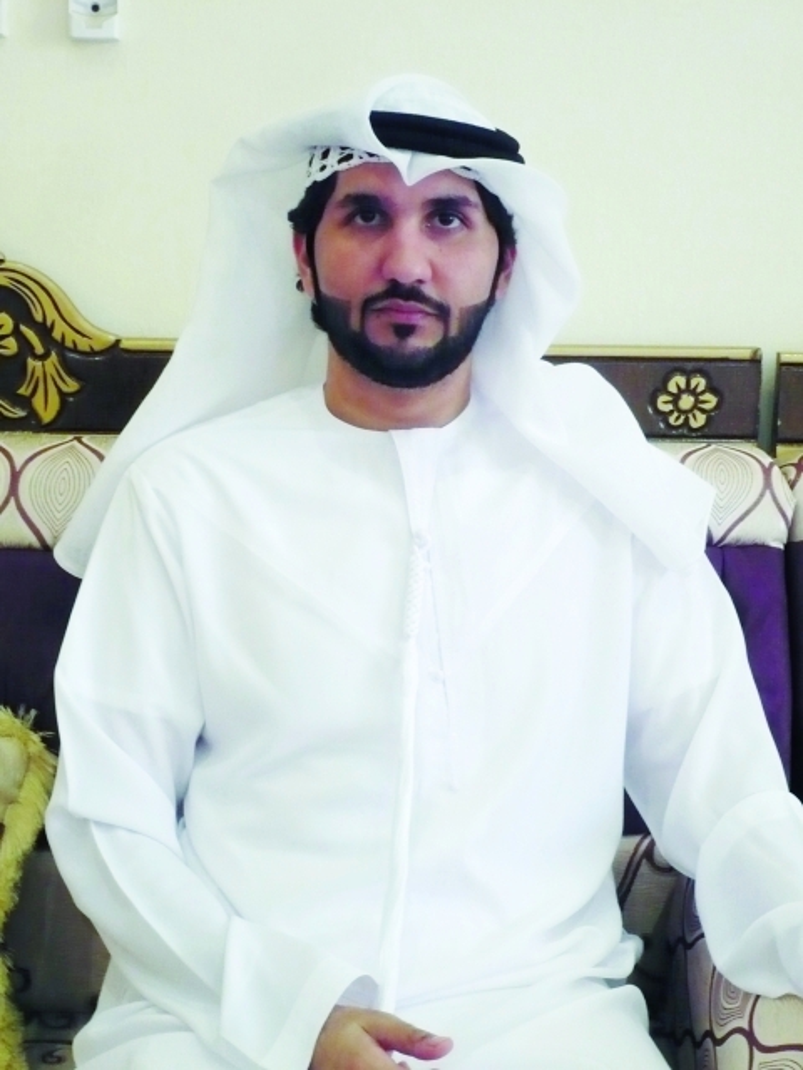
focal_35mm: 60
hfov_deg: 24.4
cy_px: 535
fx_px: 1856
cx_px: 402
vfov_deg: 32.2
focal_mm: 9.9
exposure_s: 1/60
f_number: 3.7
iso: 250
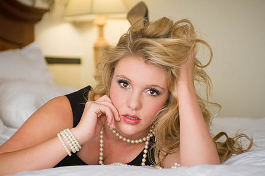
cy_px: 95
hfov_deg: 23.1
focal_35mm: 88
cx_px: 151
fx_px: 648
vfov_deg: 15.5
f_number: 2.8
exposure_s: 1/125
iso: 320
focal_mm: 60
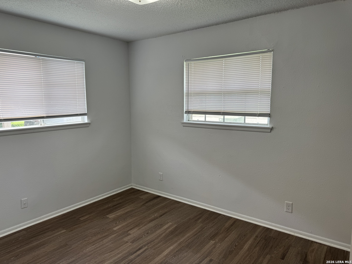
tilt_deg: -8.6
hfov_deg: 71.6
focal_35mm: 24
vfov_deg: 56.8
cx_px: 176
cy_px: 132
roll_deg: -0.2
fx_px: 244
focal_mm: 6.76
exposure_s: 1/164
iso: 64
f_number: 1.78
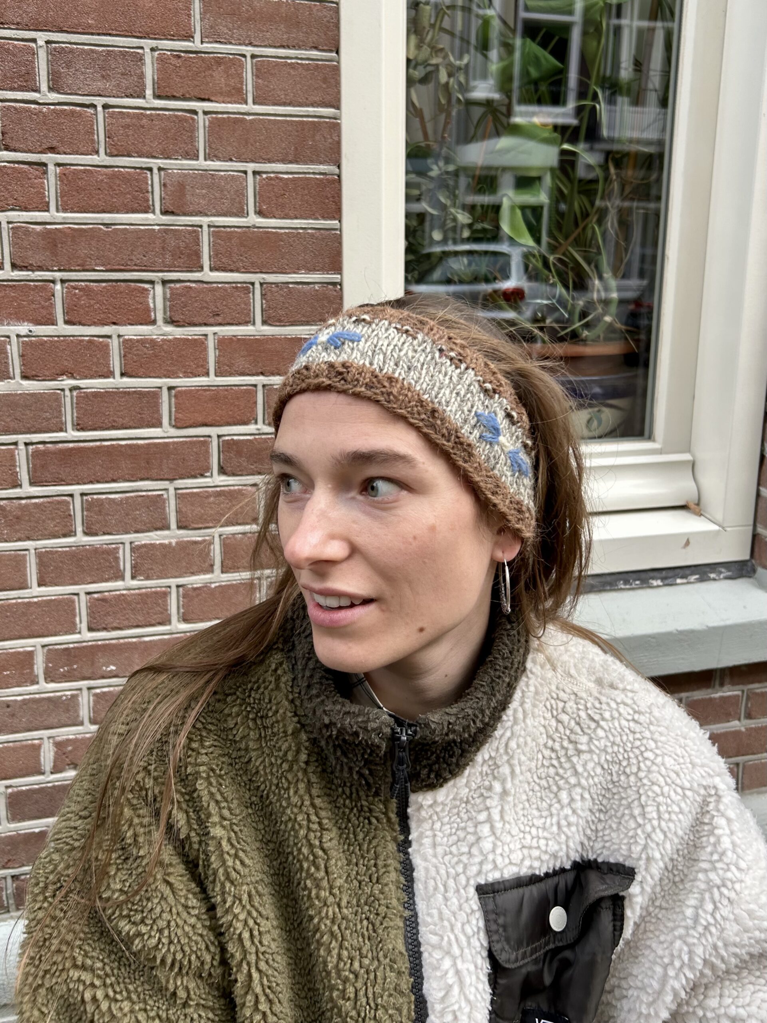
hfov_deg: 53.1
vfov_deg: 67.3
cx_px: 384
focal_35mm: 26
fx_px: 768
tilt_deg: -12.4
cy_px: 512
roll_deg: -1.3
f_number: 1.5
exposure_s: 1/149
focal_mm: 5.7
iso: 32
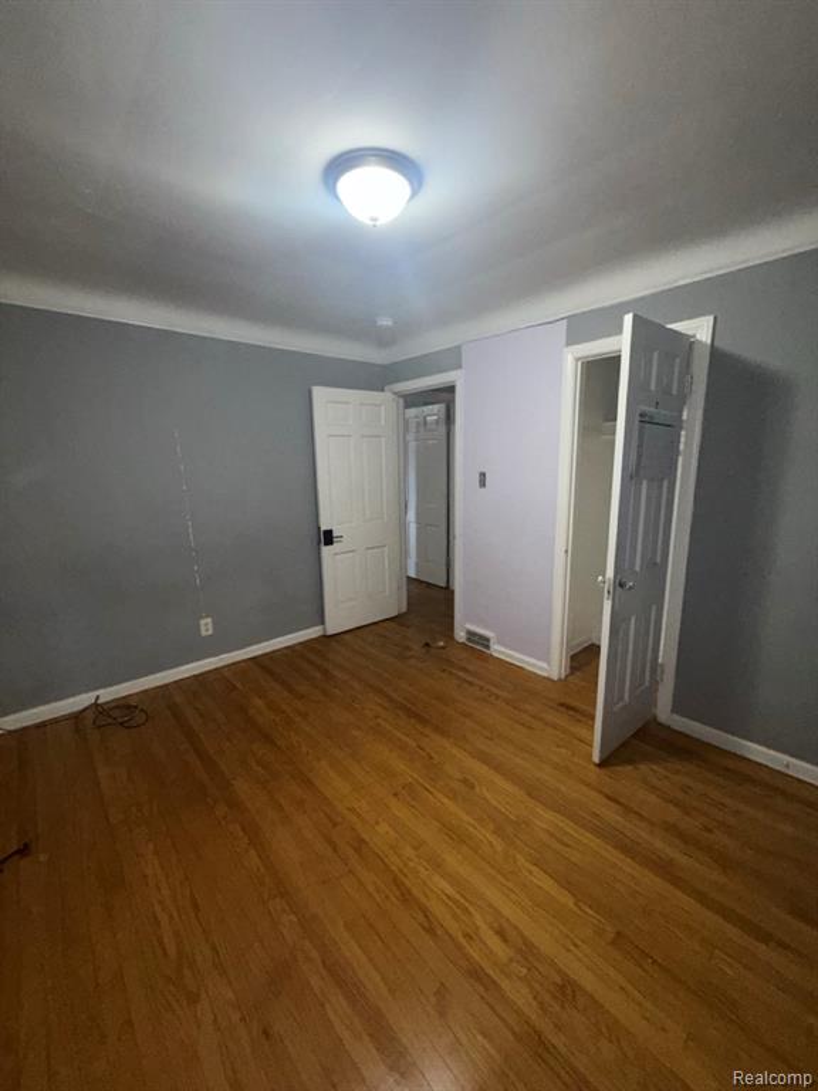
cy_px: 546
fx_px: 441
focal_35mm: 14
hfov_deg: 85.7
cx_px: 409
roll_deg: +0.9
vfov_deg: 102.1
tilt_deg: -9.5
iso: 160
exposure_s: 1/60
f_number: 2.2
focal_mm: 2.22
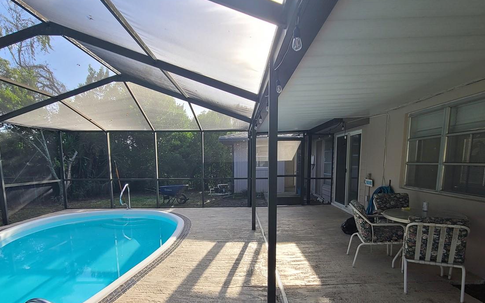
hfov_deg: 85.0
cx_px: 254
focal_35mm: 20
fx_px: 264
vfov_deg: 57.9
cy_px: 209
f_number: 2.2
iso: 64
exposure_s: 1/489
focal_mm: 2.2
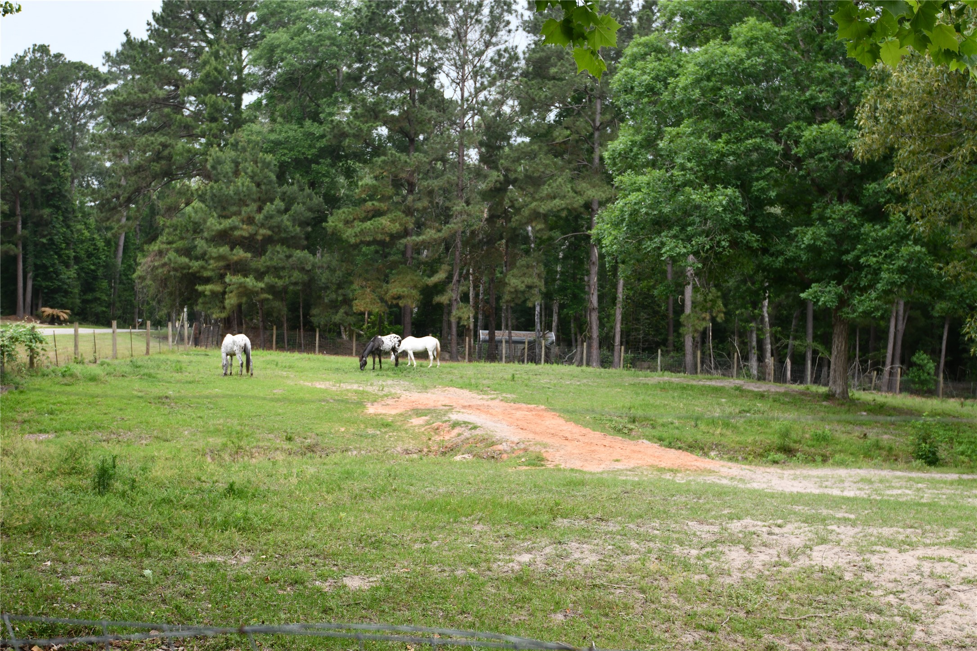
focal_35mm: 37
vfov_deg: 35.9
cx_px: 488
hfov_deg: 51.9
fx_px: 1004
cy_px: 326
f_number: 4
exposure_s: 1/320
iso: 400
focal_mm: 31
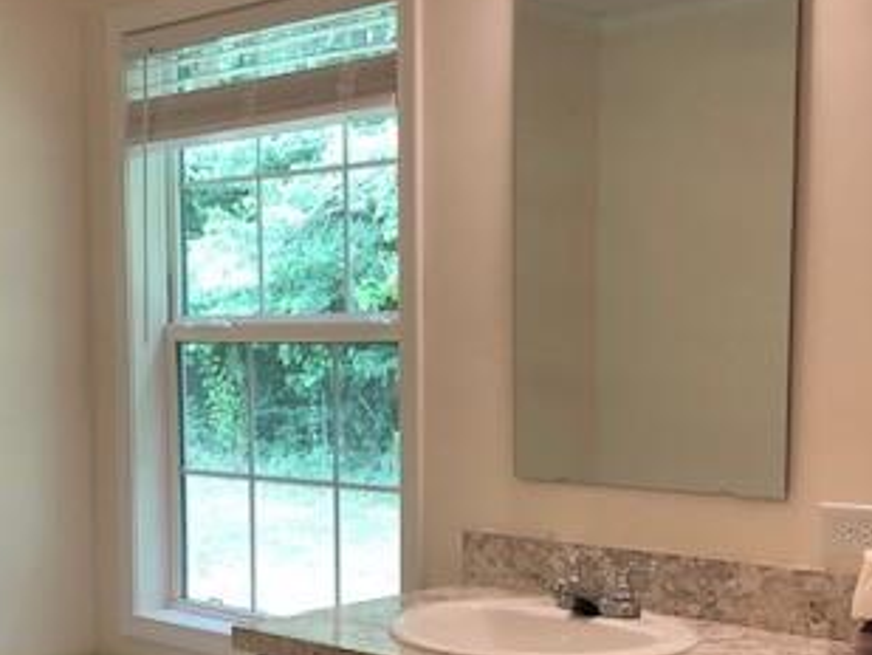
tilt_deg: -6.1
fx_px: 1462
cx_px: 494
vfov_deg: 24.9
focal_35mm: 58
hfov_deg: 33.2
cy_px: 500
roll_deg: +0.0
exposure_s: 1/30
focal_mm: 3.99
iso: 32
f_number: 1.8
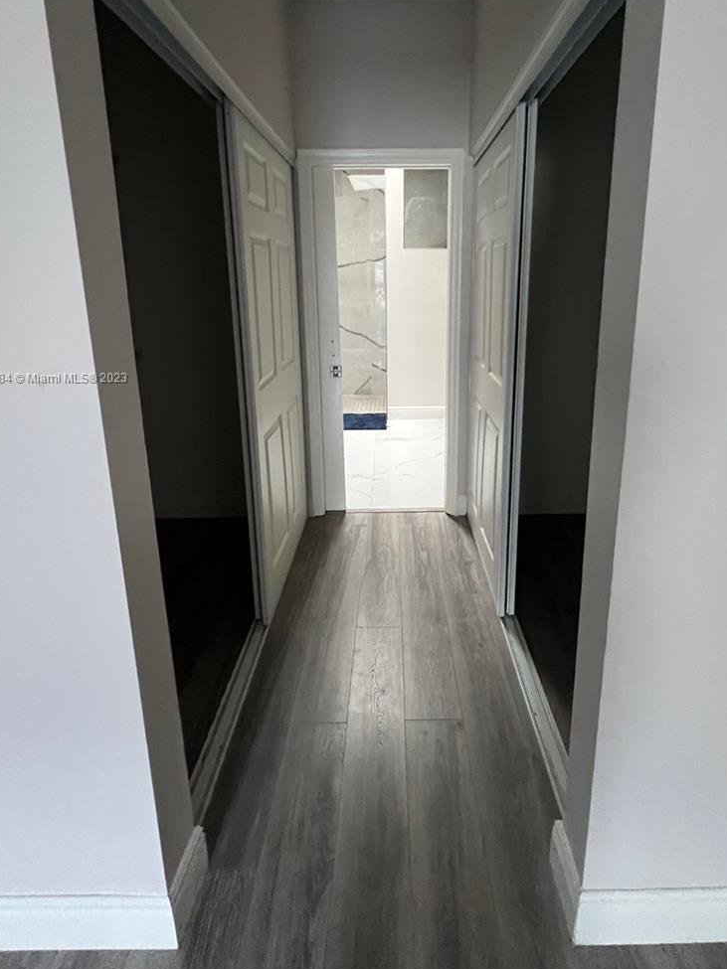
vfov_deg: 93.0
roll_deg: +1.2
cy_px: 379
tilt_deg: -12.0
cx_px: 393
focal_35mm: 16
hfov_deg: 77.9
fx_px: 448
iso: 640
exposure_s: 1/60
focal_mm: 1.57
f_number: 1.8
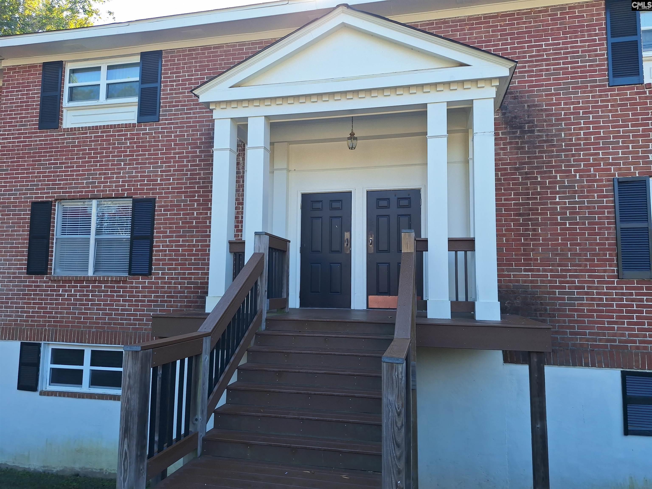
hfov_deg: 73.9
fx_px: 433
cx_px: 326
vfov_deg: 58.9
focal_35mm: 23
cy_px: 244
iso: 25
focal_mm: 5.54
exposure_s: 1/419
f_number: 1.8
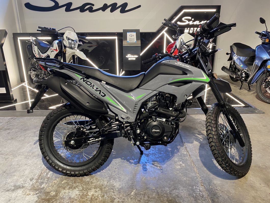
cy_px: 102
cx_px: 135
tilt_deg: -19.7
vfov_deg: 53.1
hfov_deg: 67.3
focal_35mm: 26
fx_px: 203
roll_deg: +0.5
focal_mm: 4.25
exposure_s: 1/50
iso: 100
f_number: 1.8
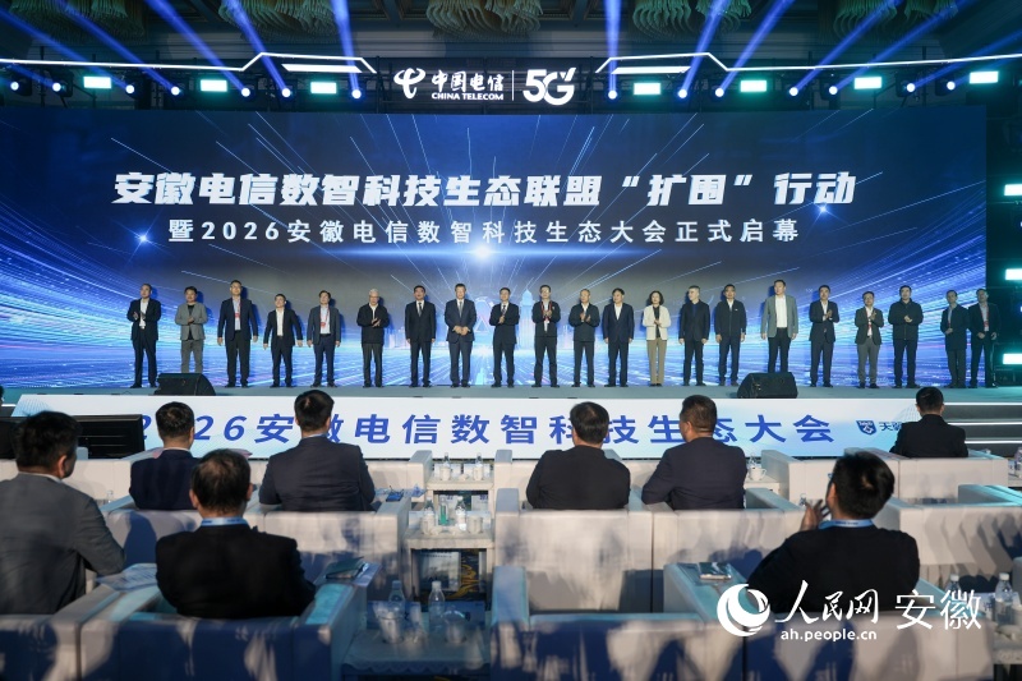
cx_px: 511
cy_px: 340
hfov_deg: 63.7
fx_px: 823
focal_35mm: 29
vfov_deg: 44.9
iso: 100
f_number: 3.2
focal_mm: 29
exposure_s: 1/60
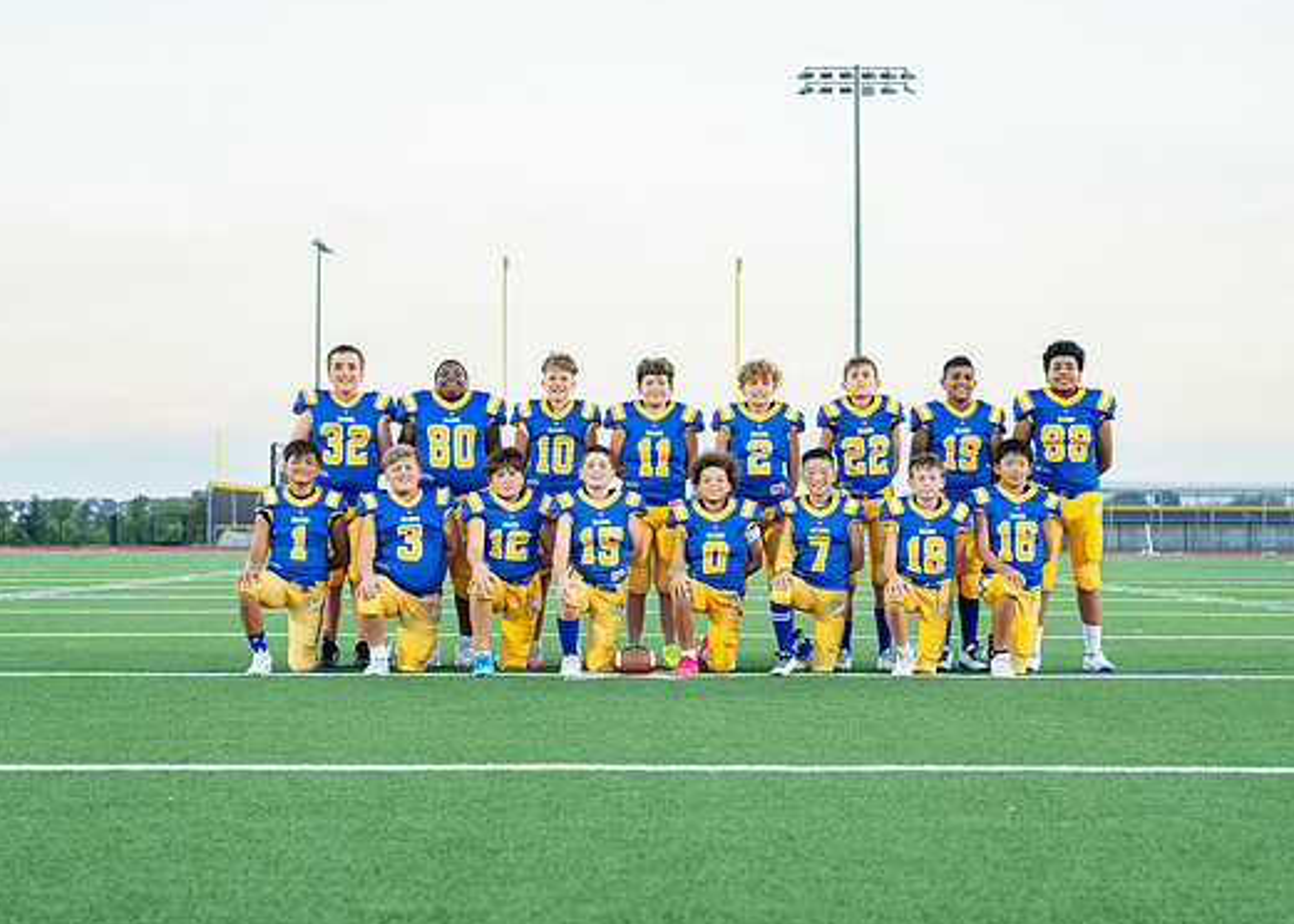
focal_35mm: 68
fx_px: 2499
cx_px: 682
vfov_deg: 20.9
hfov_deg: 29.0
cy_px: 534
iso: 800
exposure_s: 1/320
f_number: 2.8
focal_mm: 50
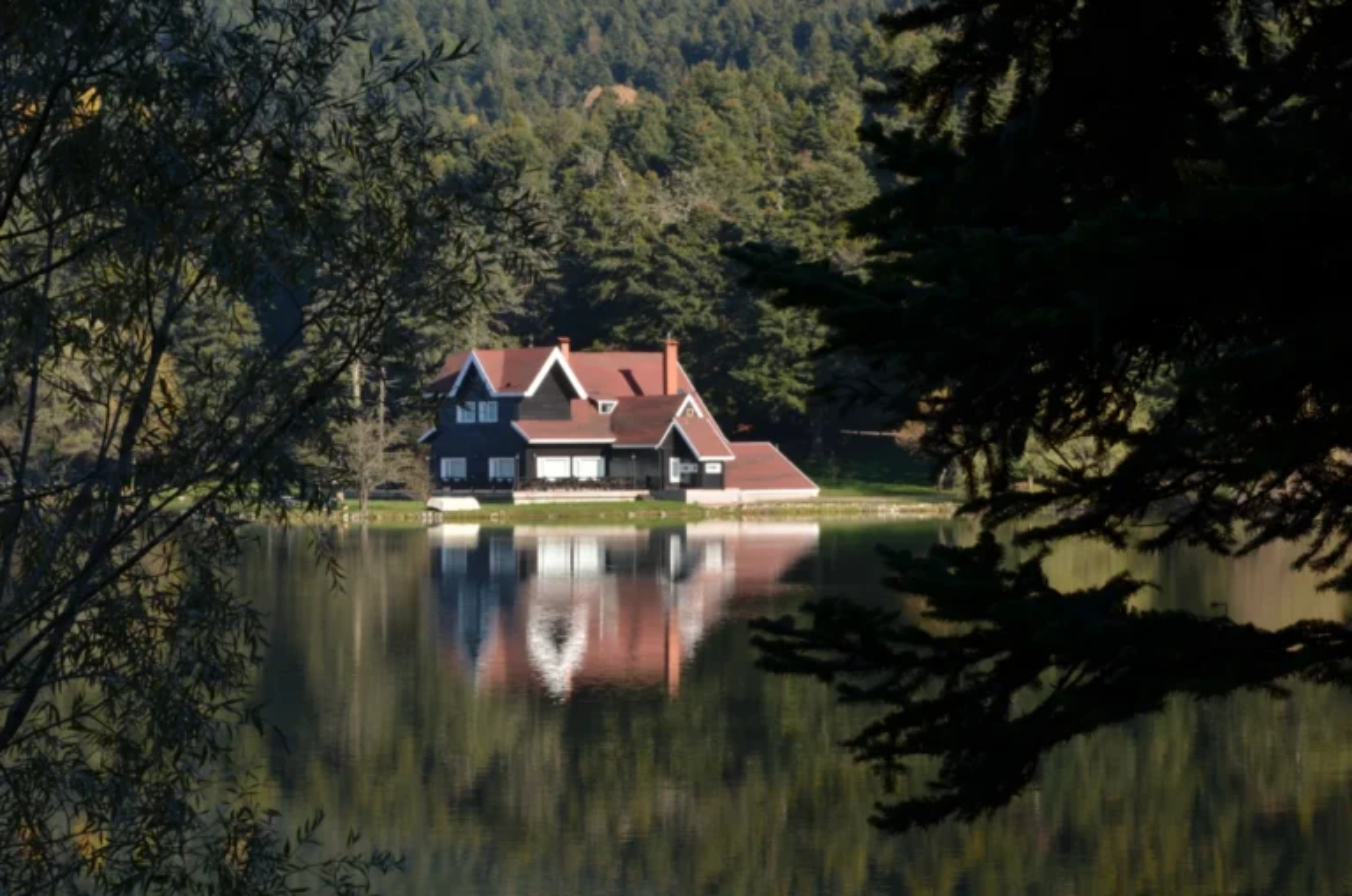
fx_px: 3486
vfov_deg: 14.6
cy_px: 448
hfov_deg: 21.9
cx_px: 676
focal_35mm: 93
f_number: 14
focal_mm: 62
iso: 100
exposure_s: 1/60
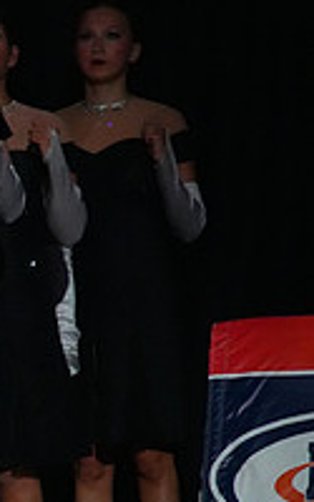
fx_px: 13391
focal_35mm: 978
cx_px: -412
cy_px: 302
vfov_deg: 2.1
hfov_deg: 1.3
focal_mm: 330
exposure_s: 1/1000
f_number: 5.6
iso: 12800
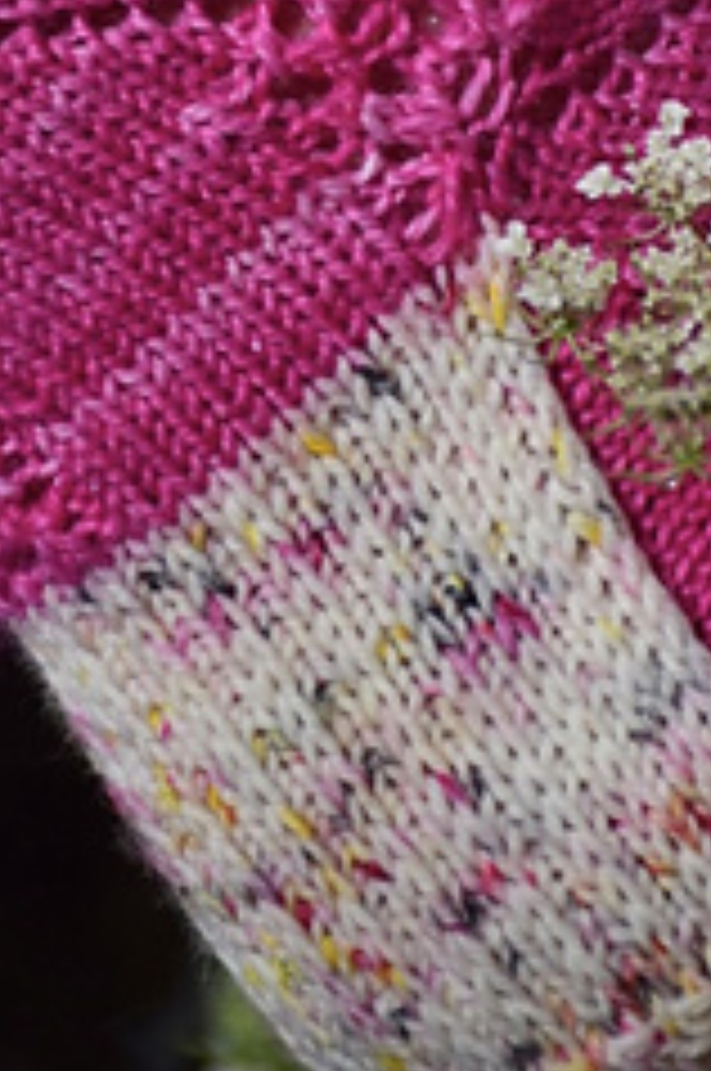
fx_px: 10201
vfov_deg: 6.0
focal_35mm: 343
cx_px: 182
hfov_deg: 4.0
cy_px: -45
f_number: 5.3
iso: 100
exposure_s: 1/2000
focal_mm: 85
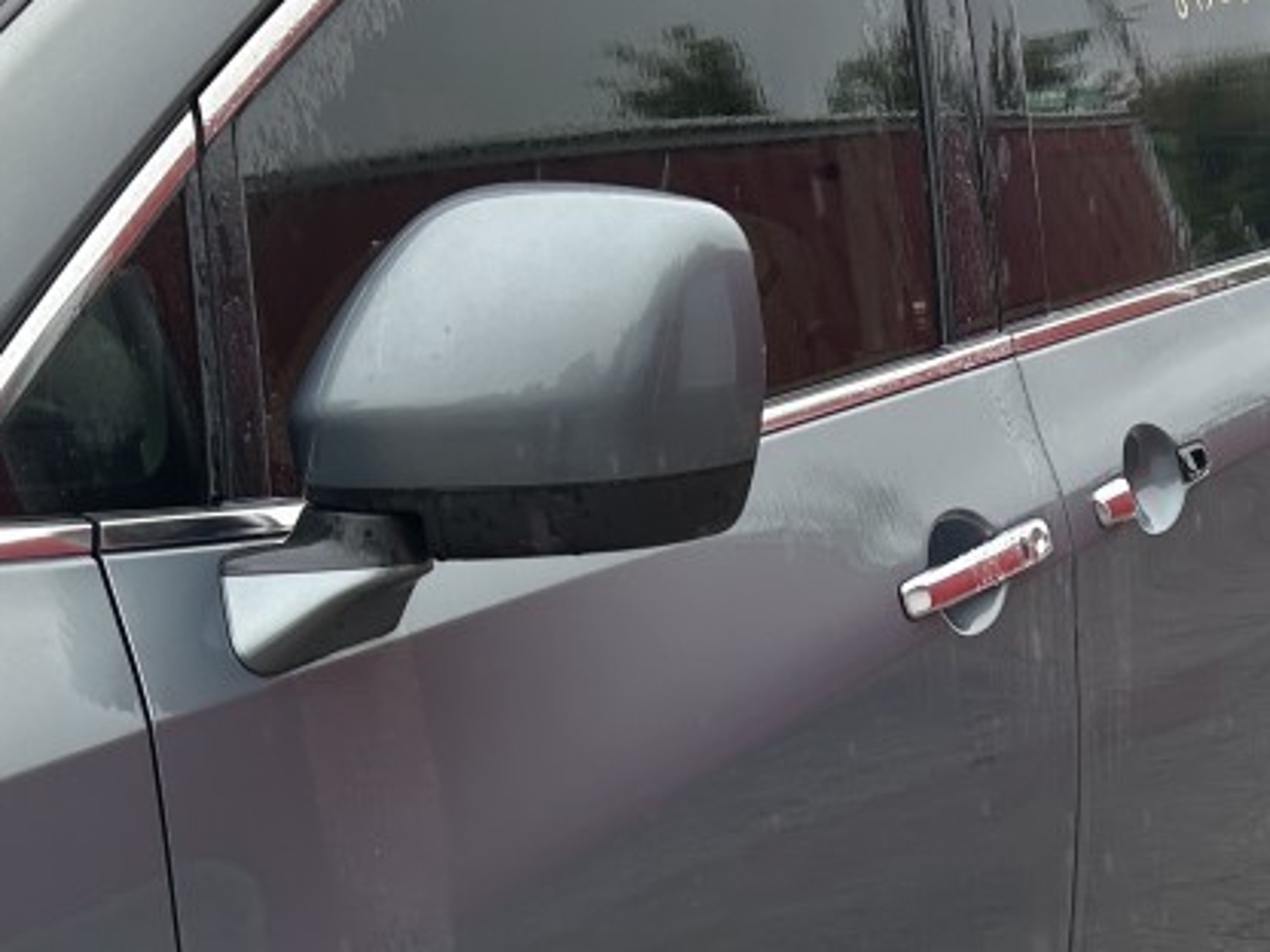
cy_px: 955
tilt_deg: -16.6
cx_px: 882
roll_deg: +1.0
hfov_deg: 24.3
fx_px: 2935
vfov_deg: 18.0
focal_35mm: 80
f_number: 1.5
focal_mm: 5.7
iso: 32
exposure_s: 1/121
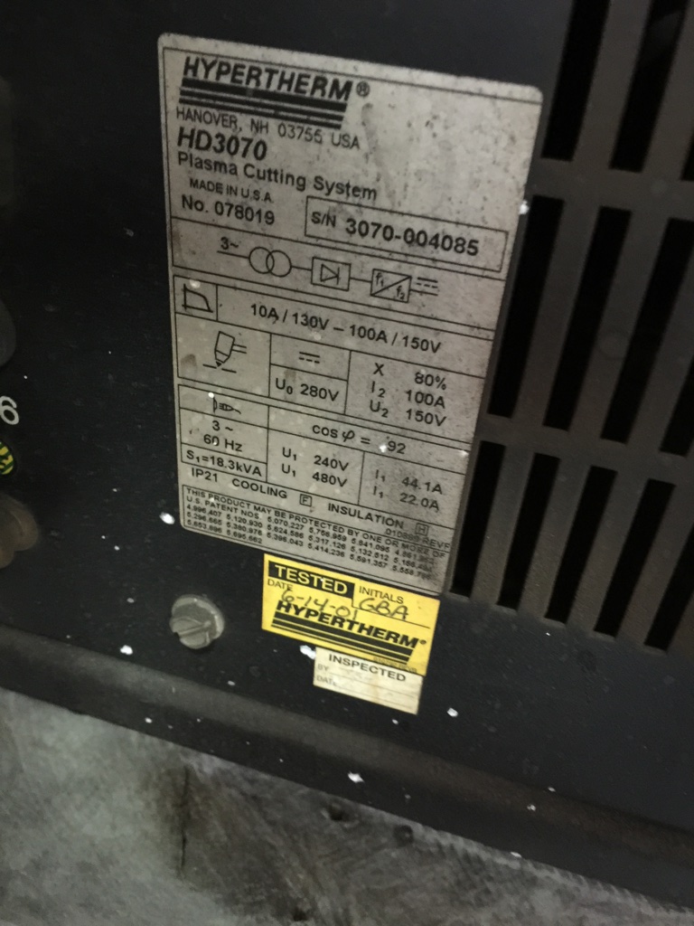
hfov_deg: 48.2
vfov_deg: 61.7
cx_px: 347
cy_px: 463
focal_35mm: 29
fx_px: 775
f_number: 2.2
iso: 125
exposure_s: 1/4
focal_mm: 4.15
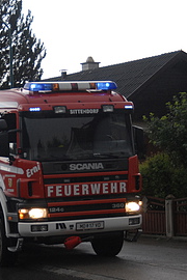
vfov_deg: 16.1
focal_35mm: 127
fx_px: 989
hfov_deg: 10.7
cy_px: 147
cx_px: 16
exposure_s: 1/80
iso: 400
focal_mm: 48
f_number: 4.8
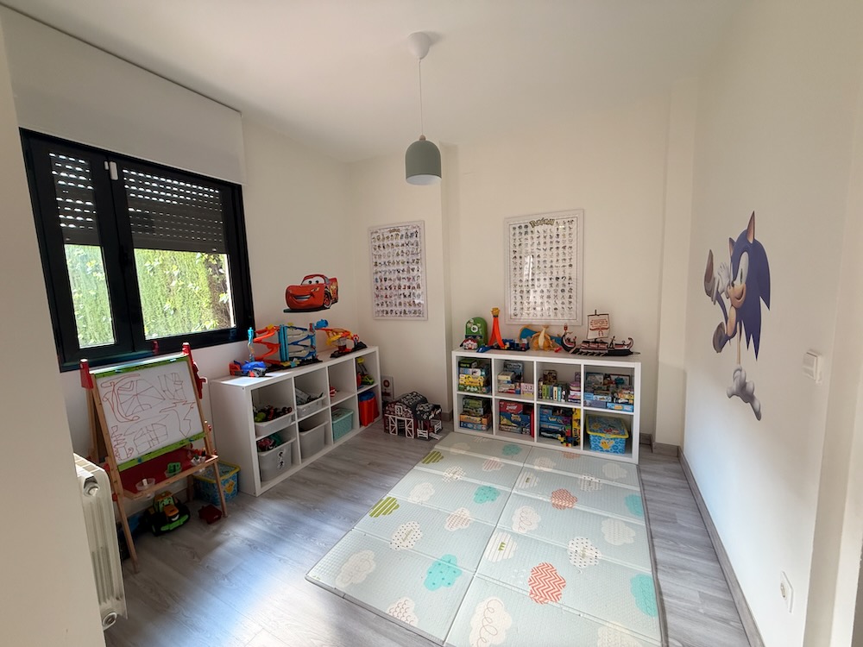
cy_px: 324
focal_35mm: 14
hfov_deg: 102.1
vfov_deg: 85.7
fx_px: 349
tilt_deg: -5.5
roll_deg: +1.8
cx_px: 432
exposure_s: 1/100
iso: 320
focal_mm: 2.22
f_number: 2.2
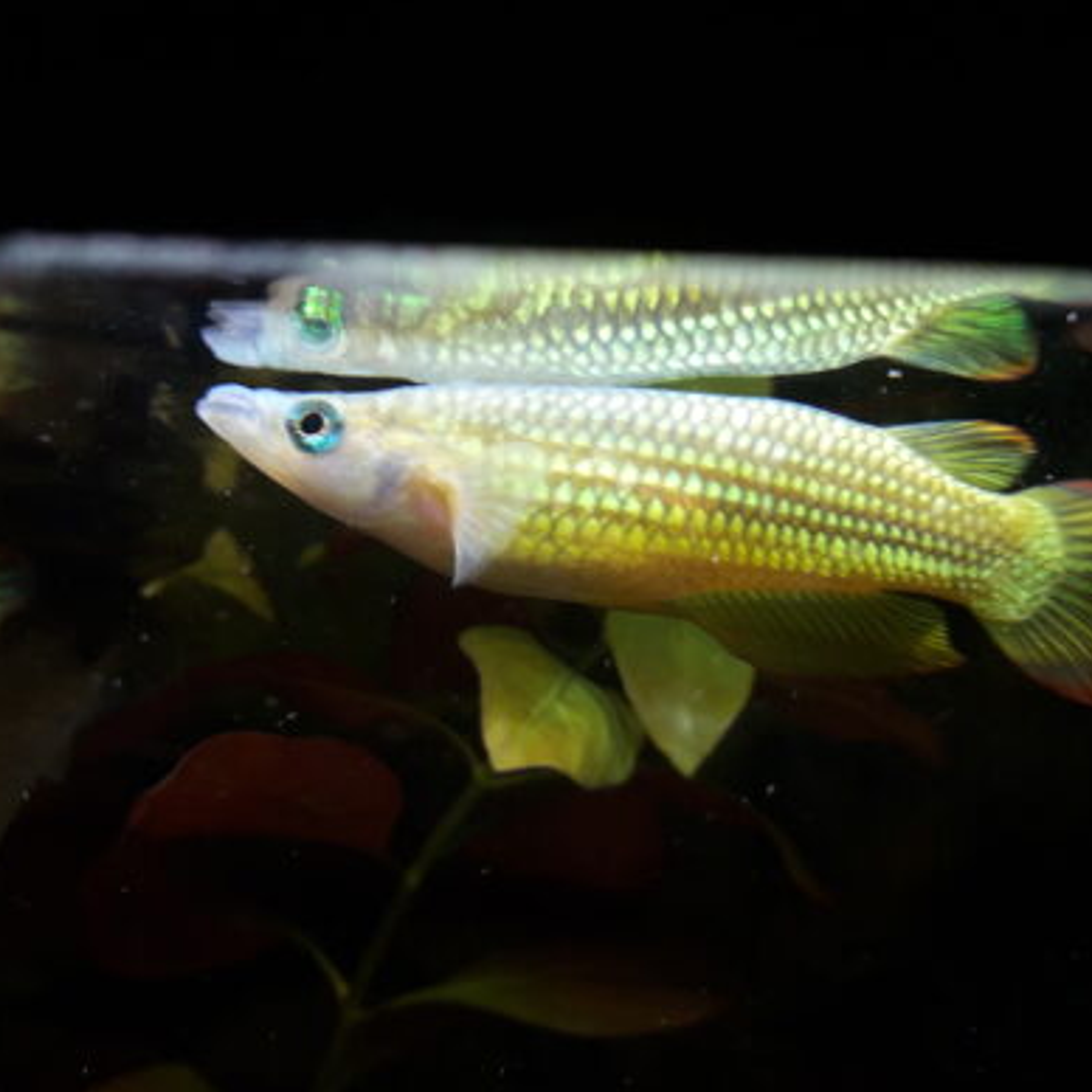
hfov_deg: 48.4
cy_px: 554
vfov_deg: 48.4
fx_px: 1213
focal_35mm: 34
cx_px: 511
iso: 50
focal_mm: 3.7
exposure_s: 1/50
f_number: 1.9
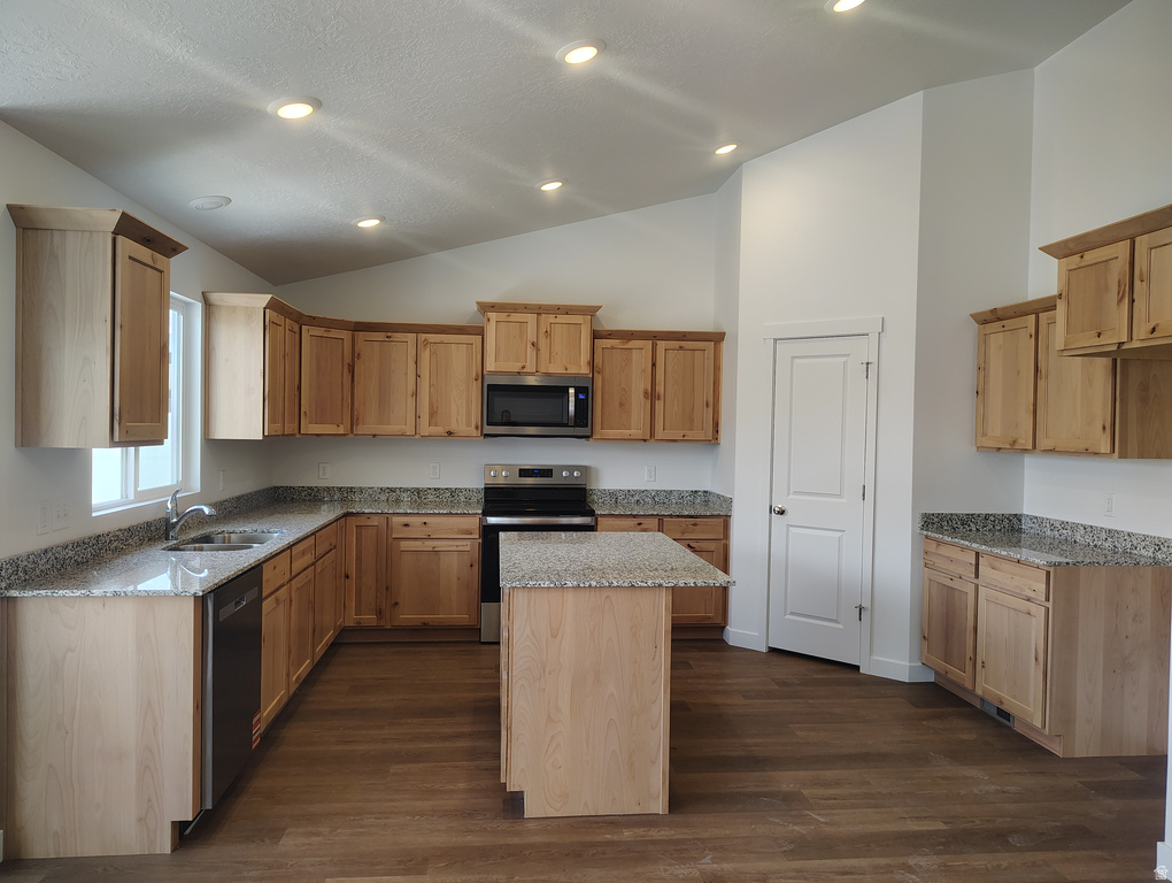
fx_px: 814
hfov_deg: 71.5
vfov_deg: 56.9
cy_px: 442
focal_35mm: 24
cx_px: 586
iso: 388
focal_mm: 5.56
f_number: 1.8
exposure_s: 1/120
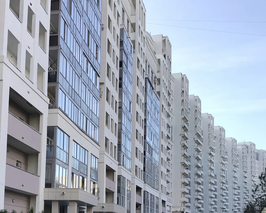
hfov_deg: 34.5
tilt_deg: +7.8
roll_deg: -0.5
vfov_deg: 27.3
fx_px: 425
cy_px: 183
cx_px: 92
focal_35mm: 54
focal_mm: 3.99
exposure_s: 1/647
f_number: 1.8
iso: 20
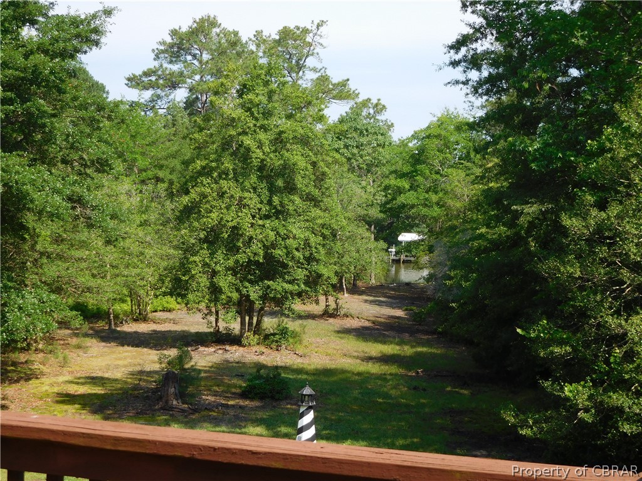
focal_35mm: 70
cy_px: 240
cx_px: 321
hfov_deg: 27.8
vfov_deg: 21.0
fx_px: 1298
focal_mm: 12.5
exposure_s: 1/400
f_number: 4.5
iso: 125
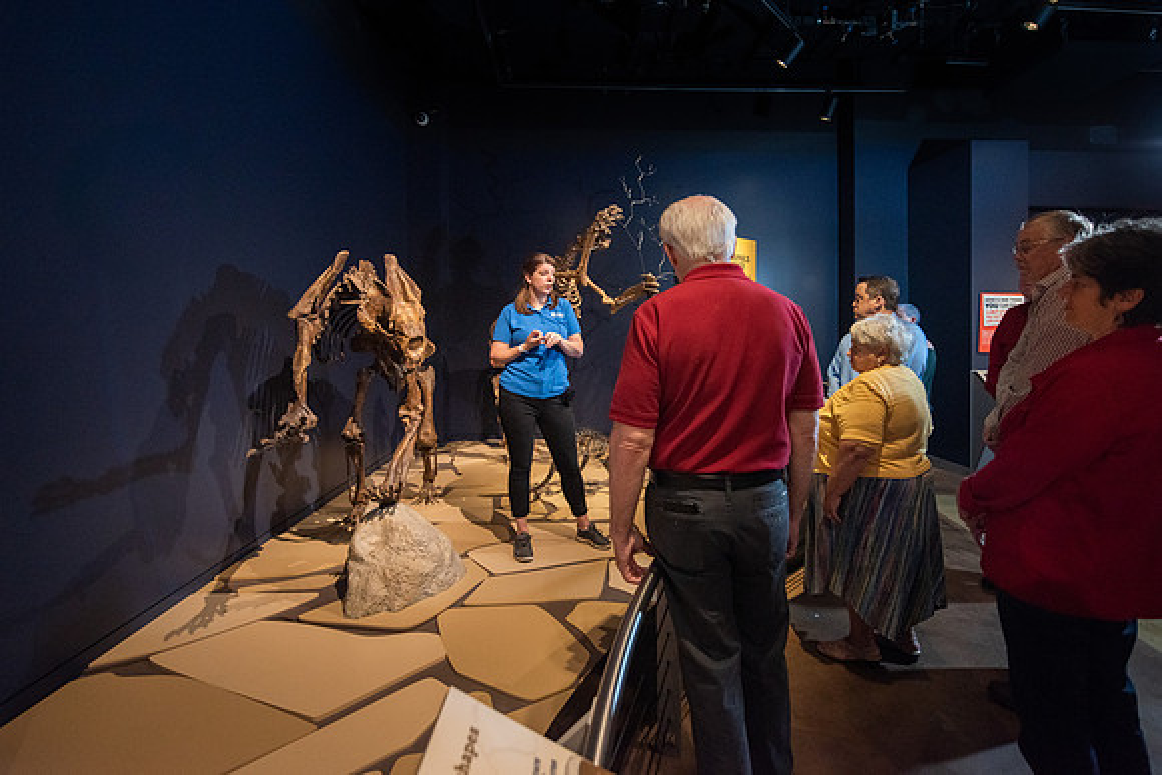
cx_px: 594
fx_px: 551
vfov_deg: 70.0
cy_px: 340
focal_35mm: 17
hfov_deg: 93.0
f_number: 2.8
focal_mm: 15
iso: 1250
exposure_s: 1/250
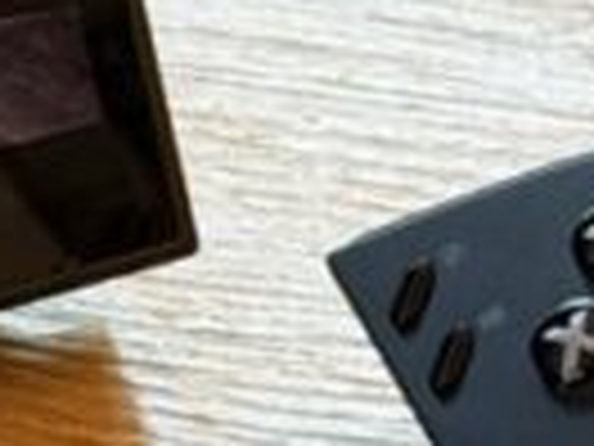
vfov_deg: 4.0
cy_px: 232
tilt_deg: -33.6
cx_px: -536
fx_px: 6349
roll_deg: -6.7
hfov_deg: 5.3
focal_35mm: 370
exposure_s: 1/41
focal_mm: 6.76
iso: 250
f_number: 1.78
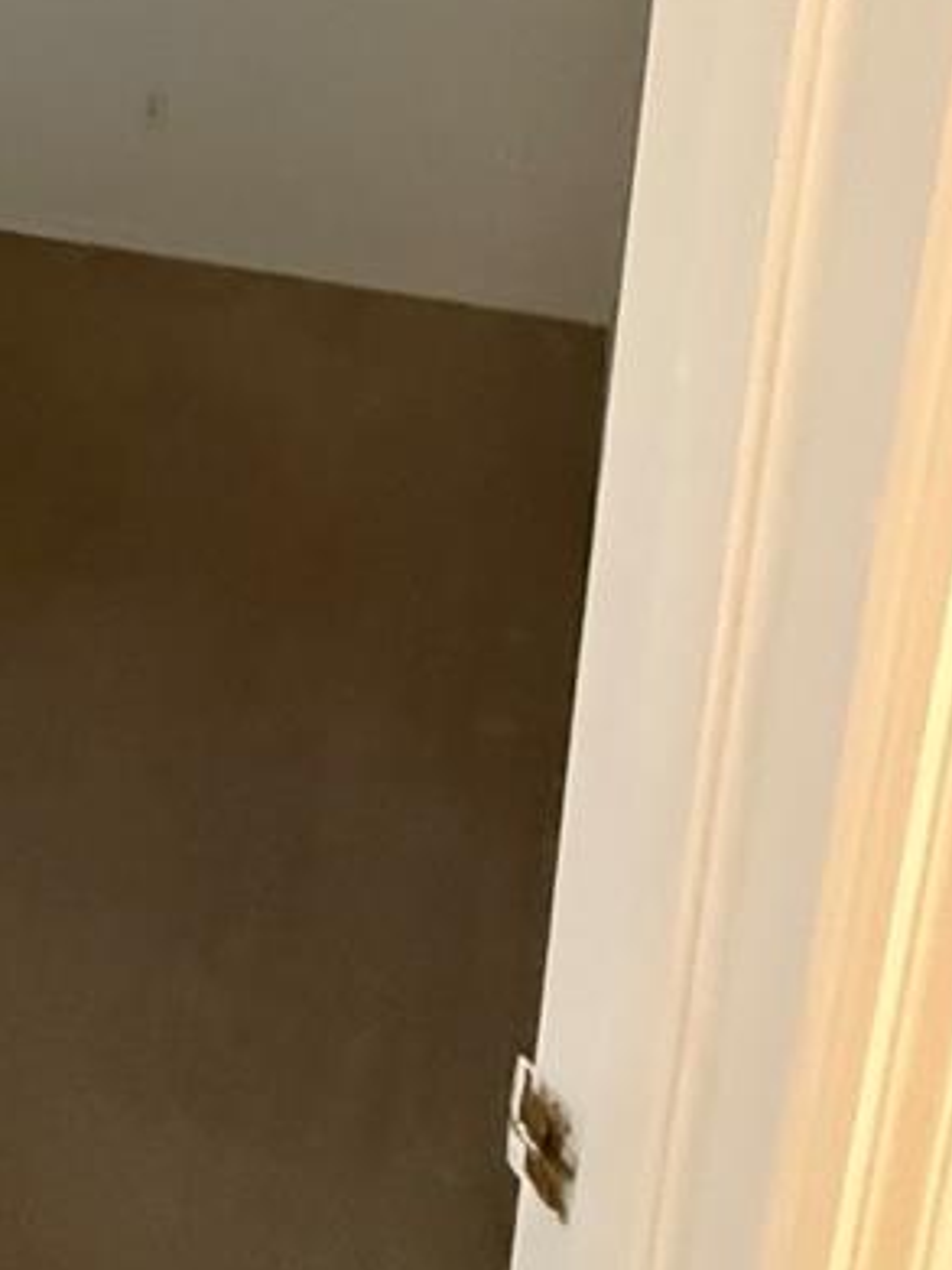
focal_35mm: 43
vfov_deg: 39.6
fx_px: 1578
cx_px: -263
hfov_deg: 28.1
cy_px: 55
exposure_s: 1/60
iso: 1000
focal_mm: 2.22
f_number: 2.2
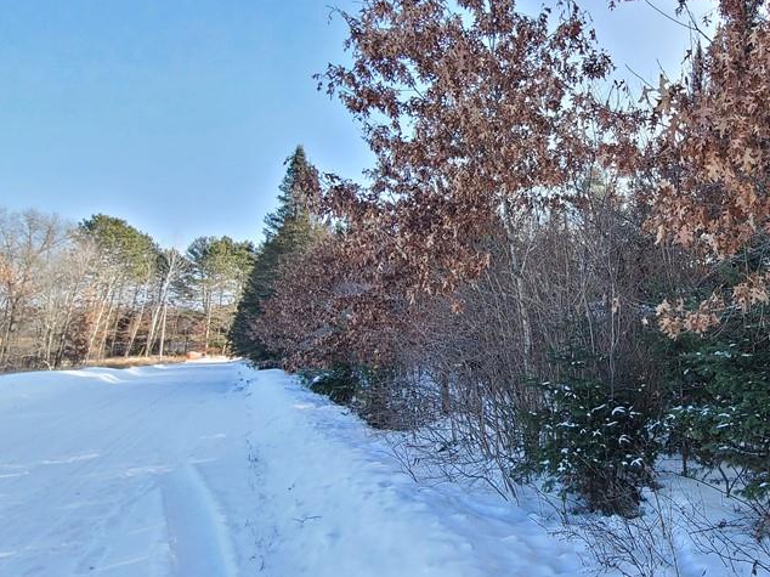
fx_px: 467
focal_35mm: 21
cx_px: 595
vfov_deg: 63.2
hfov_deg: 72.4
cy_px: 254
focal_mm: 2.2
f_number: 2.2
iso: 64
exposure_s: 1/349
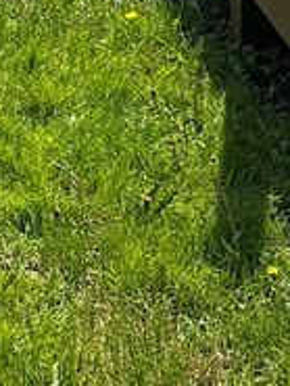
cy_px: -532
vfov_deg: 12.0
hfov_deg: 11.1
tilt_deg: -2.2
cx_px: 8
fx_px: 1484
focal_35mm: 133
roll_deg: -1.0
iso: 80
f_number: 1.78
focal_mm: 6.86
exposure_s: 1/4348
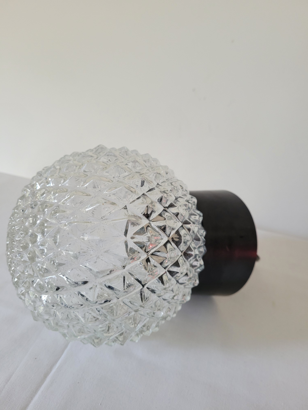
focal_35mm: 26
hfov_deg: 53.1
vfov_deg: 67.3
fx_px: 308
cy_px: 205
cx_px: 154
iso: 250
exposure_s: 1/100
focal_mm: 5.4
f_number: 1.8
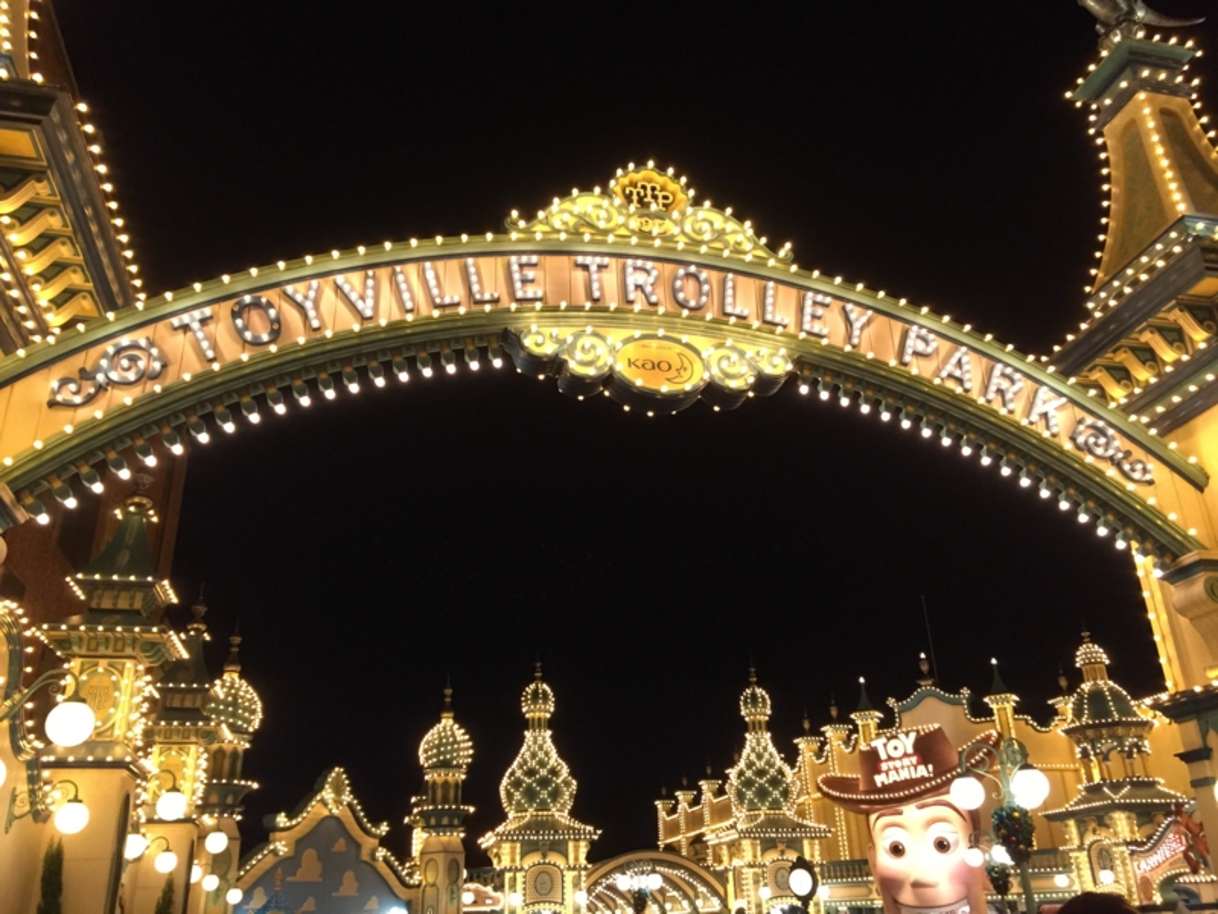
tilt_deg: +23.7
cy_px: 457
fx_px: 1020
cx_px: 609
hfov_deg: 61.7
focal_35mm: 29
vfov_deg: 48.2
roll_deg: +1.2
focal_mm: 4.15
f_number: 2.2
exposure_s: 1/24
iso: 250
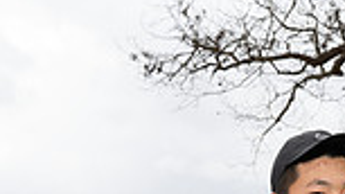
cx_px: 264
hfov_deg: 16.9
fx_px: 1152
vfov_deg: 8.6
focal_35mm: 126
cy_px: 496
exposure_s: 1/250
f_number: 10
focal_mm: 41
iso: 400
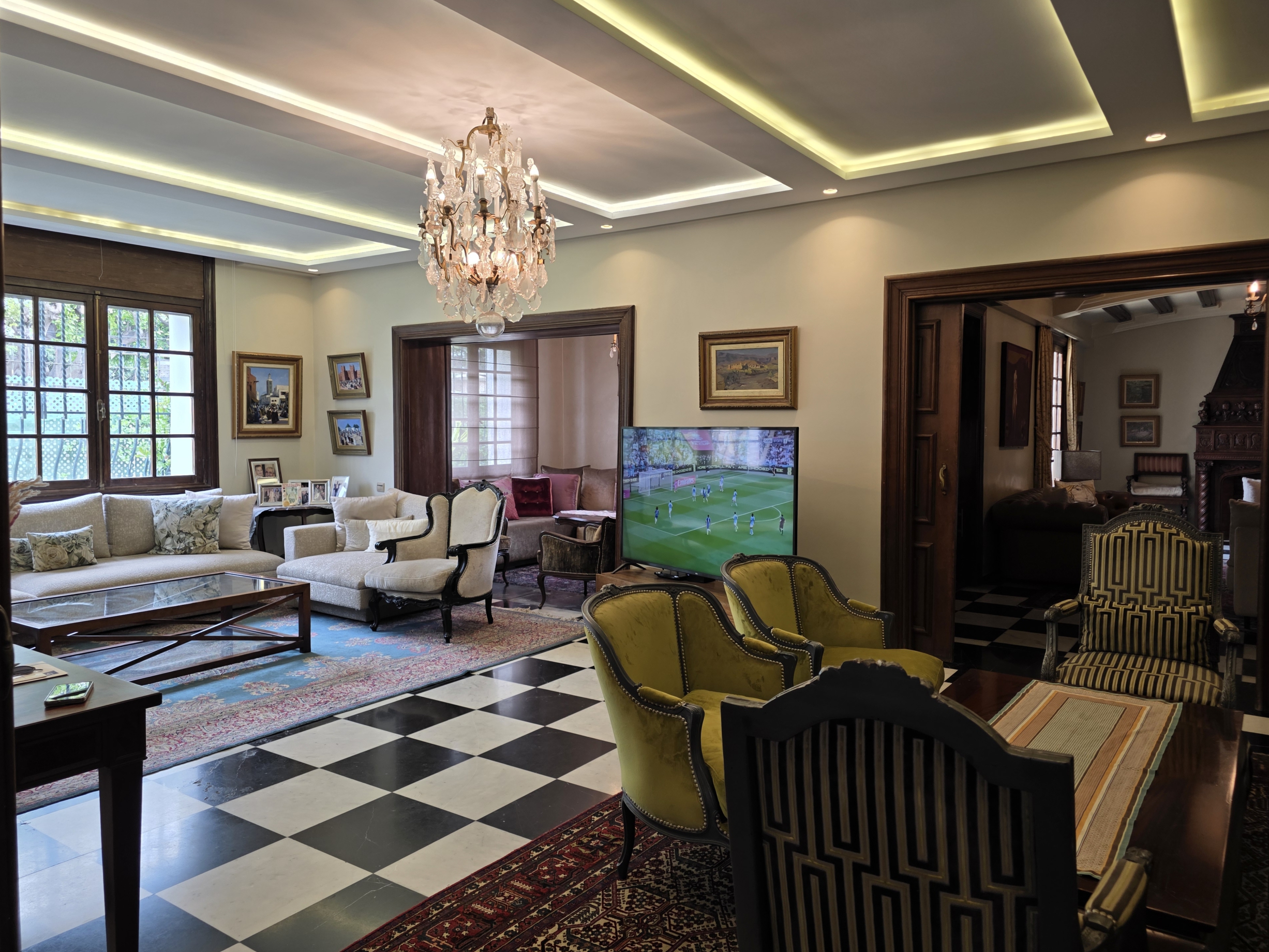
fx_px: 880
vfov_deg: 56.8
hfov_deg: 71.6
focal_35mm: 24
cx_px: 643
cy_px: 467
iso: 64
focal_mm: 6.3
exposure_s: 1/100
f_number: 1.7
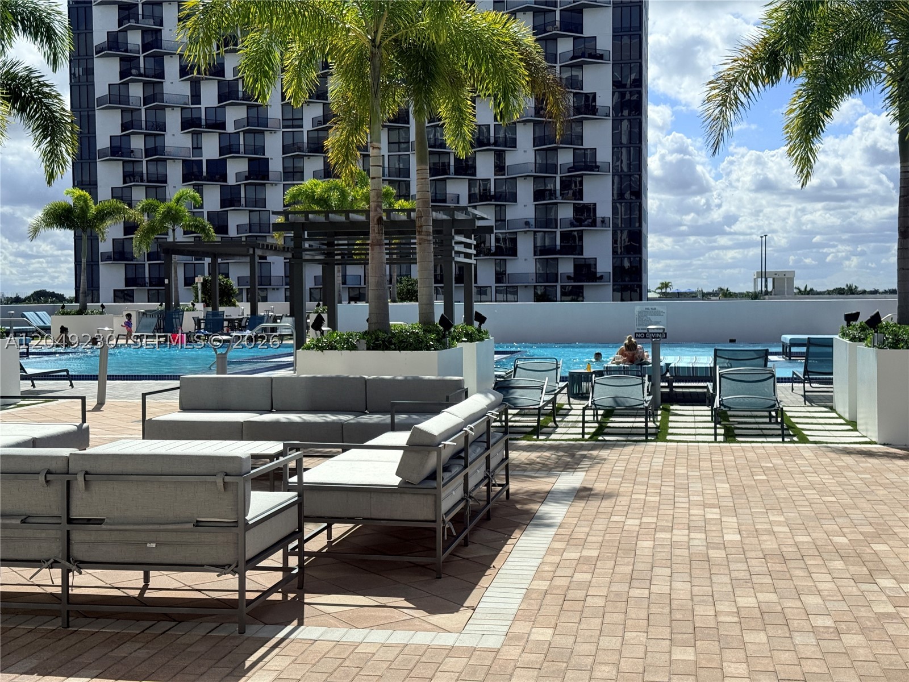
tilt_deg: -0.2
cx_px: 454
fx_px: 1260
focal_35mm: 48
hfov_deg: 39.7
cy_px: 341
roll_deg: +0.7
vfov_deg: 30.3
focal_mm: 6.76
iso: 80
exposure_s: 1/4098
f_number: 1.78
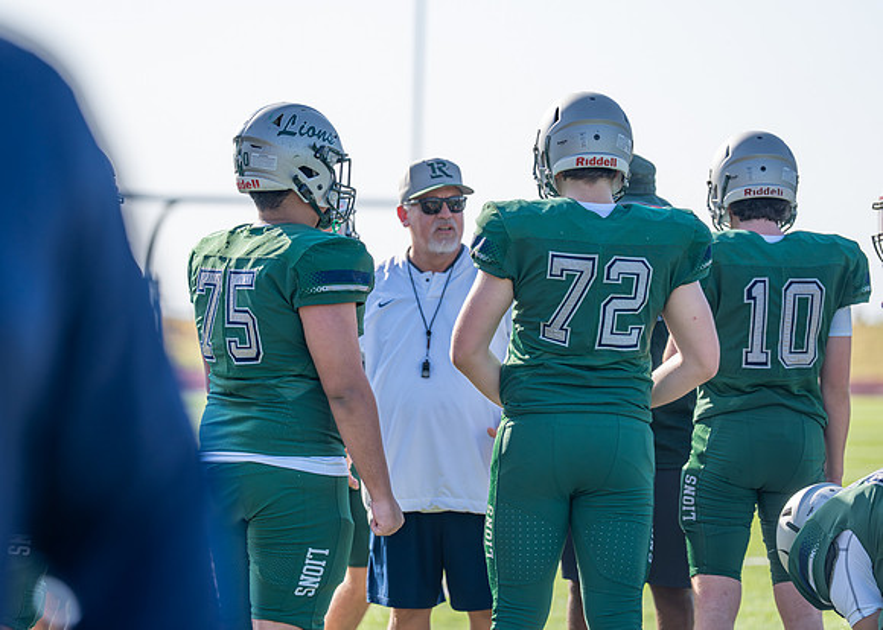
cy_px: 283
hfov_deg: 12.0
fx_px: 4193
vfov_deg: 8.6
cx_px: 431
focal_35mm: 167
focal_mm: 145
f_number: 2.8
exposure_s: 1/2000
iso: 160
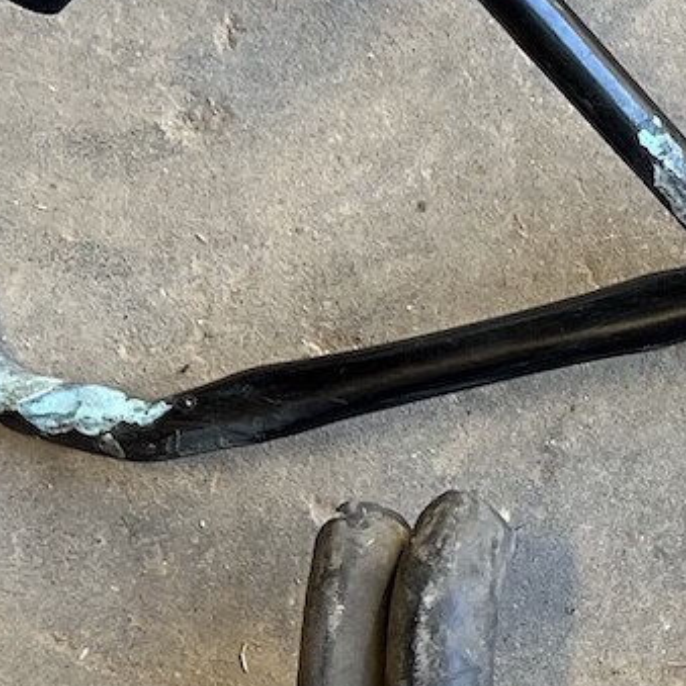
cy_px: 652
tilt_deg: -77.7
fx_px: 2915
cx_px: 1303
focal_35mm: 130
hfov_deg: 12.1
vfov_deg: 13.3
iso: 50
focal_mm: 5.7
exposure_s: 1/121
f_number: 1.5
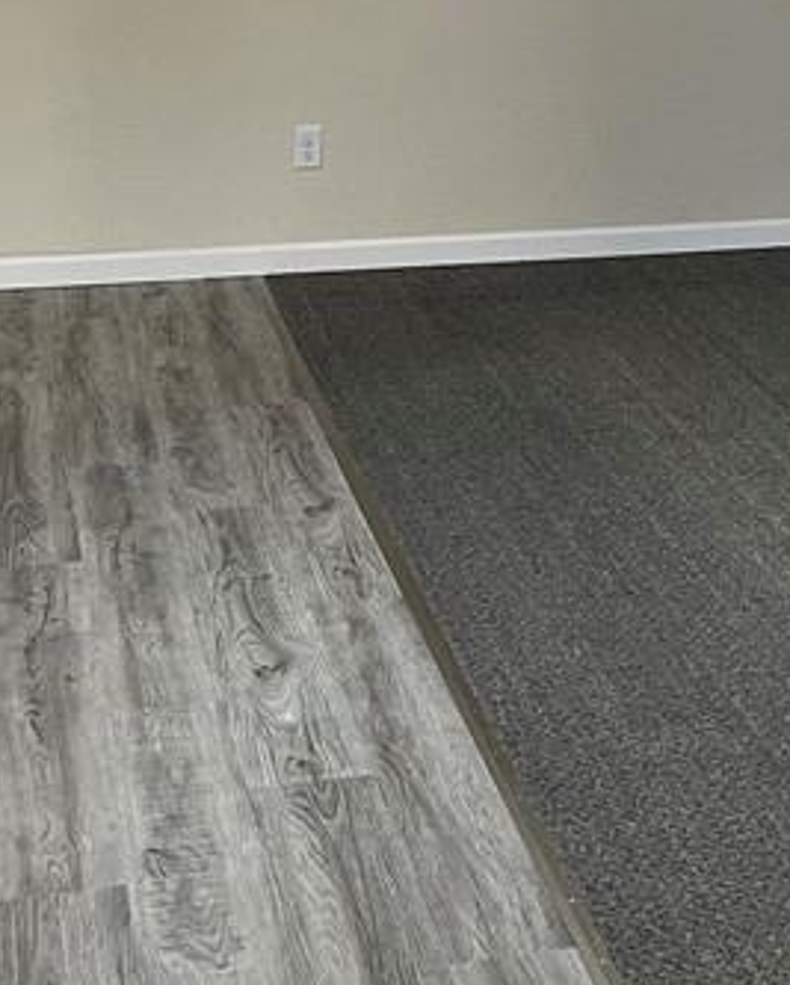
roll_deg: -1.1
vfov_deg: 23.3
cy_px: -21
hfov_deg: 19.3
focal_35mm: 78
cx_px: 710
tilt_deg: -7.1
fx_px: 2277
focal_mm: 5.1
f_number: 1.6
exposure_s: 1/60
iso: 200
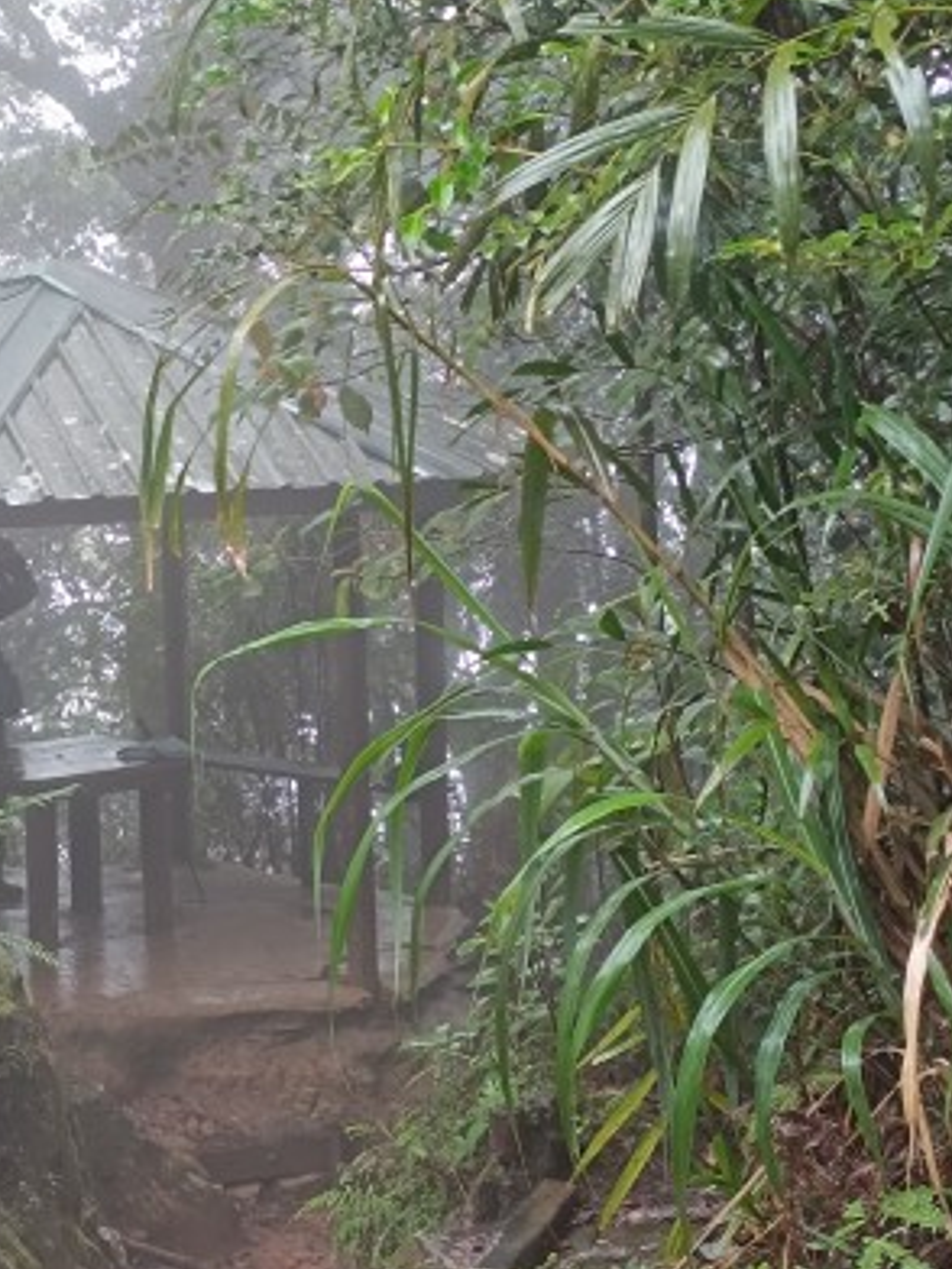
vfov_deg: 40.3
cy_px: 524
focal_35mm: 47
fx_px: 1723
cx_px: 104
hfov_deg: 29.6
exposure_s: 1/100
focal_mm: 6.14
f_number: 1.65
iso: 323
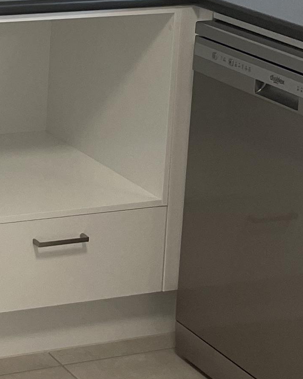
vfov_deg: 16.2
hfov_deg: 12.6
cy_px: -46
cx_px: -182
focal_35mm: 115
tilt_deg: -10.3
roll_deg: -0.9
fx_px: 1289
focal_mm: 4.2
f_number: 1.6
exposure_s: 1/100
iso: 100
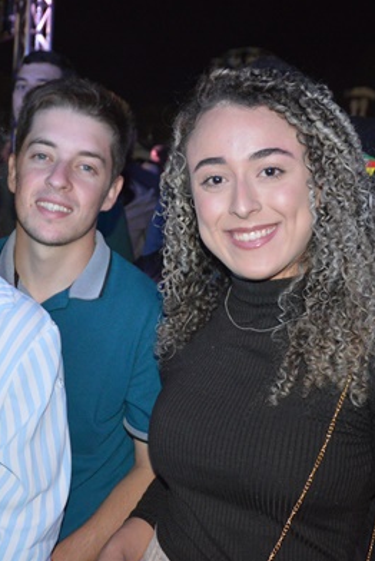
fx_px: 858
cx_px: 94
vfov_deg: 36.2
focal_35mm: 55
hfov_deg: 24.4
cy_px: 284
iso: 2500
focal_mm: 24
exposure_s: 1/60
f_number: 3.8
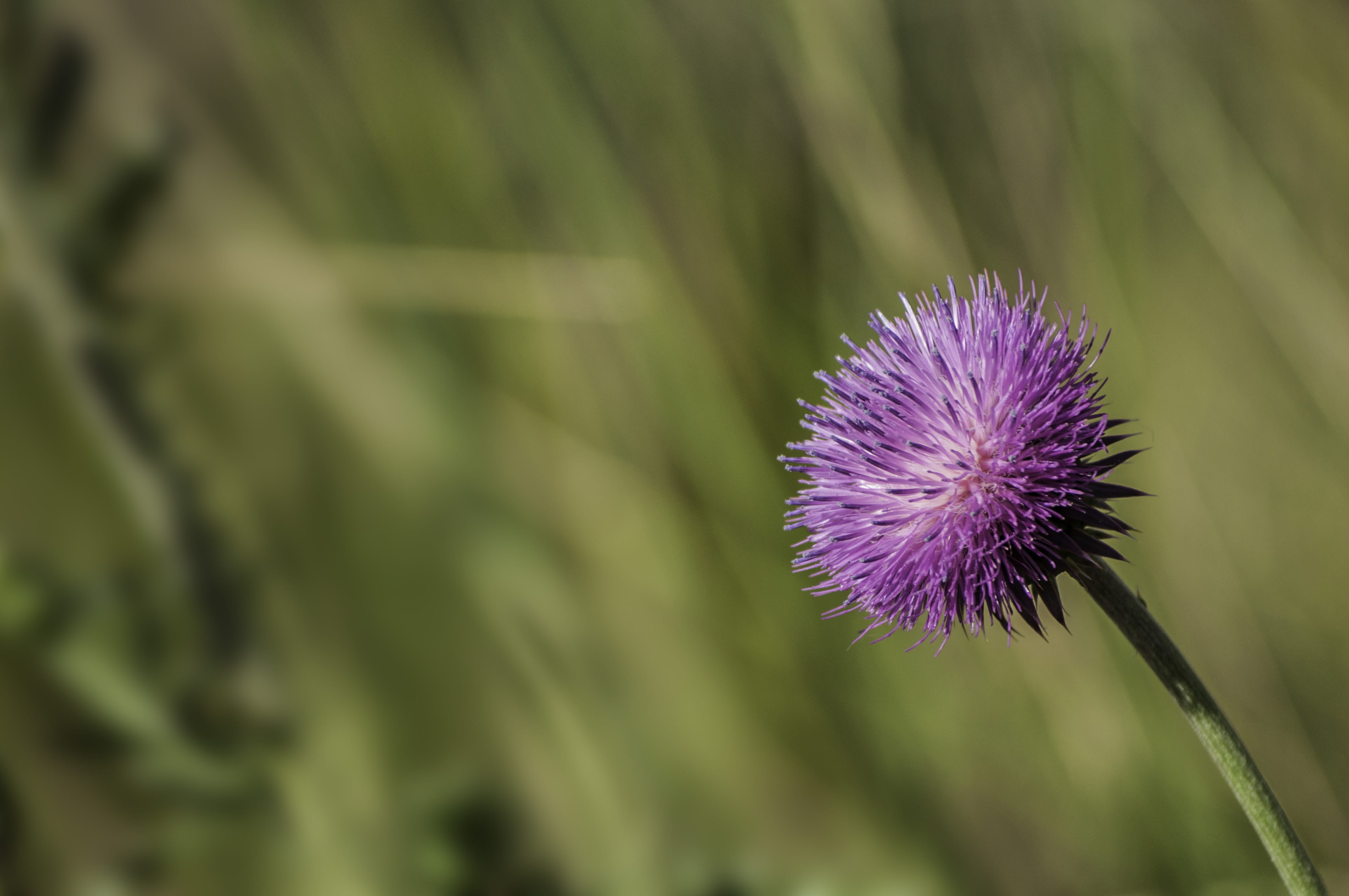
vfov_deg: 4.6
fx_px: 11228
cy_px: 448
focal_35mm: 300
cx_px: 674
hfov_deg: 6.9
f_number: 6.7
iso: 200
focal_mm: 200
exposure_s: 1/750
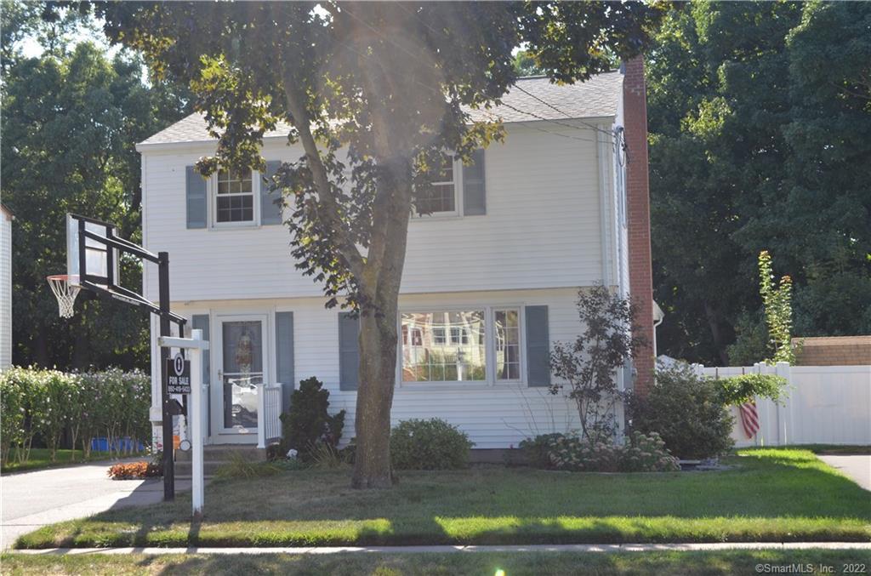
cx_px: 436
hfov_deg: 39.0
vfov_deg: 26.3
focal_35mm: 51
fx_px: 1231
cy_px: 288
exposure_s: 1/200
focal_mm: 34
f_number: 7.1
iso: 200
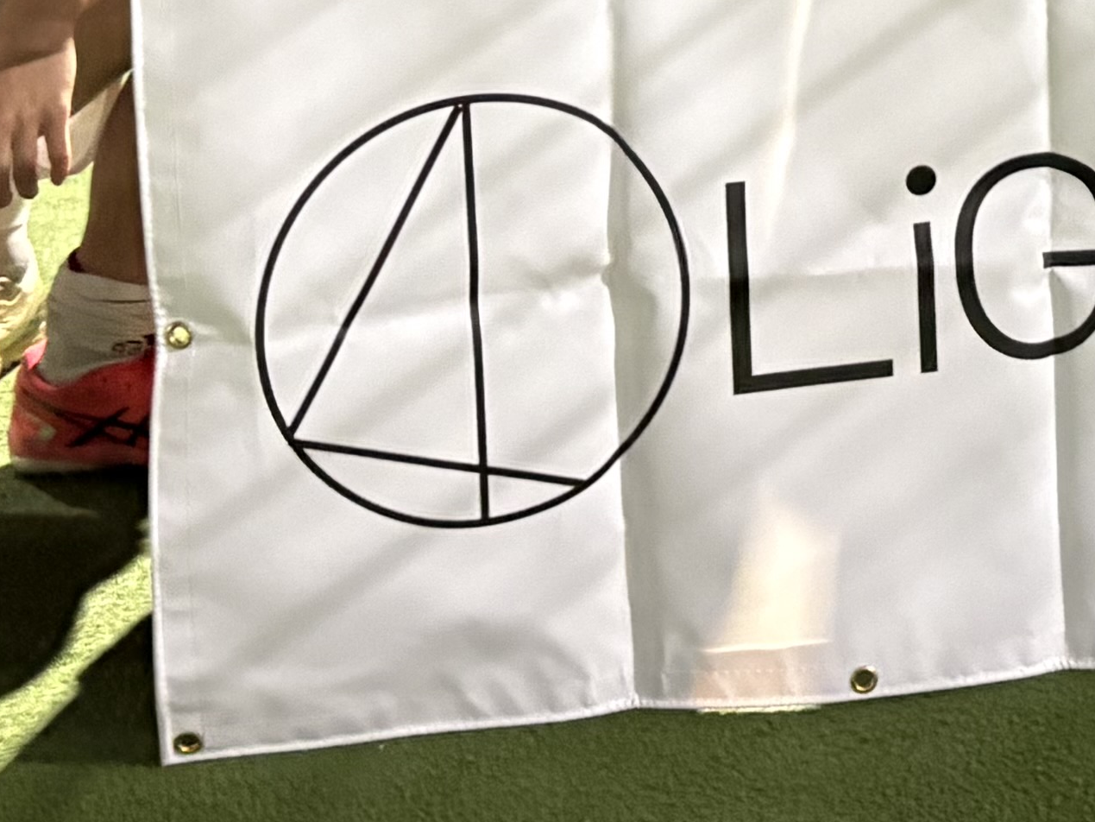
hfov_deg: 15.8
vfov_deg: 11.6
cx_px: 1504
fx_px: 3701
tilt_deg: -3.5
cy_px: -721
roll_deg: +1.0
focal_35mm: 117
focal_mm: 5.96
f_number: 1.6
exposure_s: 1/50
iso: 500
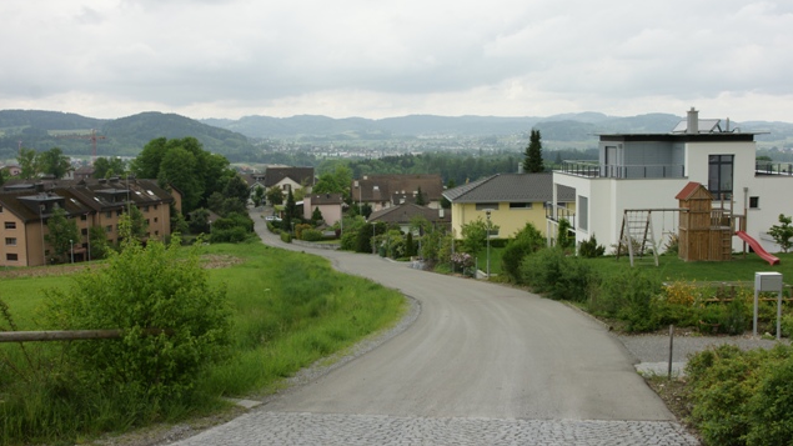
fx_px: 799
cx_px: 396
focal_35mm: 38
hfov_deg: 52.8
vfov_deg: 31.2
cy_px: 206
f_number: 9
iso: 200
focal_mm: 24
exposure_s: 1/160
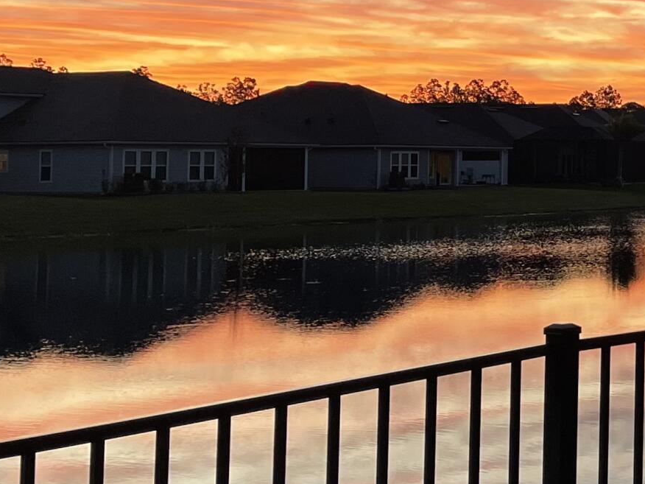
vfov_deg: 16.4
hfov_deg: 19.3
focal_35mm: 89
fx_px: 1658
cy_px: 58
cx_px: 959
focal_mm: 5.1
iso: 125
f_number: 1.6
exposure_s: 1/121
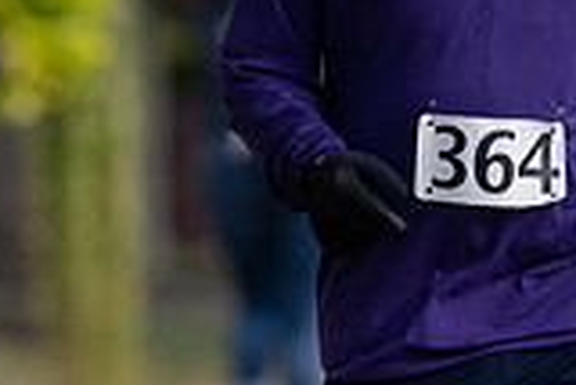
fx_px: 17455
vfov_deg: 1.3
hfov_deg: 1.9
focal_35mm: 1090
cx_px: 472
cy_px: -70
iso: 200
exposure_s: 1/400
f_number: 4.5
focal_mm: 300
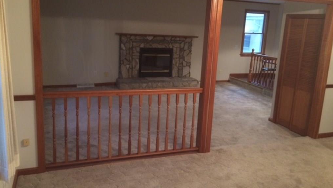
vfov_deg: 36.6
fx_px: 283
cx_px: 168
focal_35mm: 32
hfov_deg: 61.0
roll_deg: -2.5
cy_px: 82
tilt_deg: -10.6
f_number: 2.2
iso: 320
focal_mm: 4.15
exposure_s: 1/17
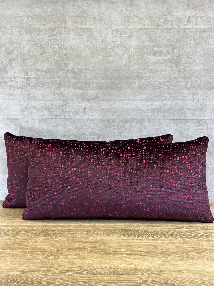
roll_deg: -1.9
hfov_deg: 30.3
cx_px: 107
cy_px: 143
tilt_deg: -8.0
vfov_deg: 39.7
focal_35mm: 48
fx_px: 396
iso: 100
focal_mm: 6.86
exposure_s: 1/120
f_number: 1.78
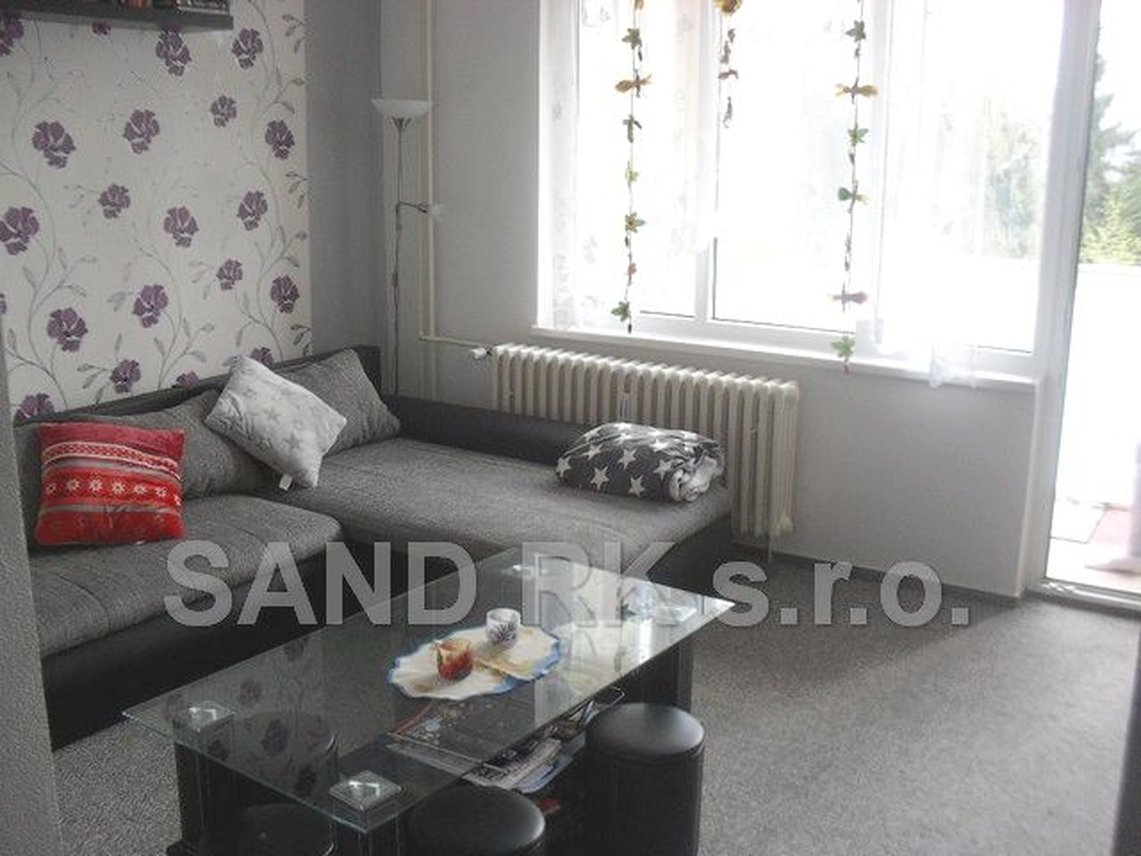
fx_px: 1154
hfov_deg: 52.6
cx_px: 570
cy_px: 428
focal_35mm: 35
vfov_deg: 40.7
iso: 100
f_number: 3.2
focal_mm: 6.3
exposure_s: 1/90
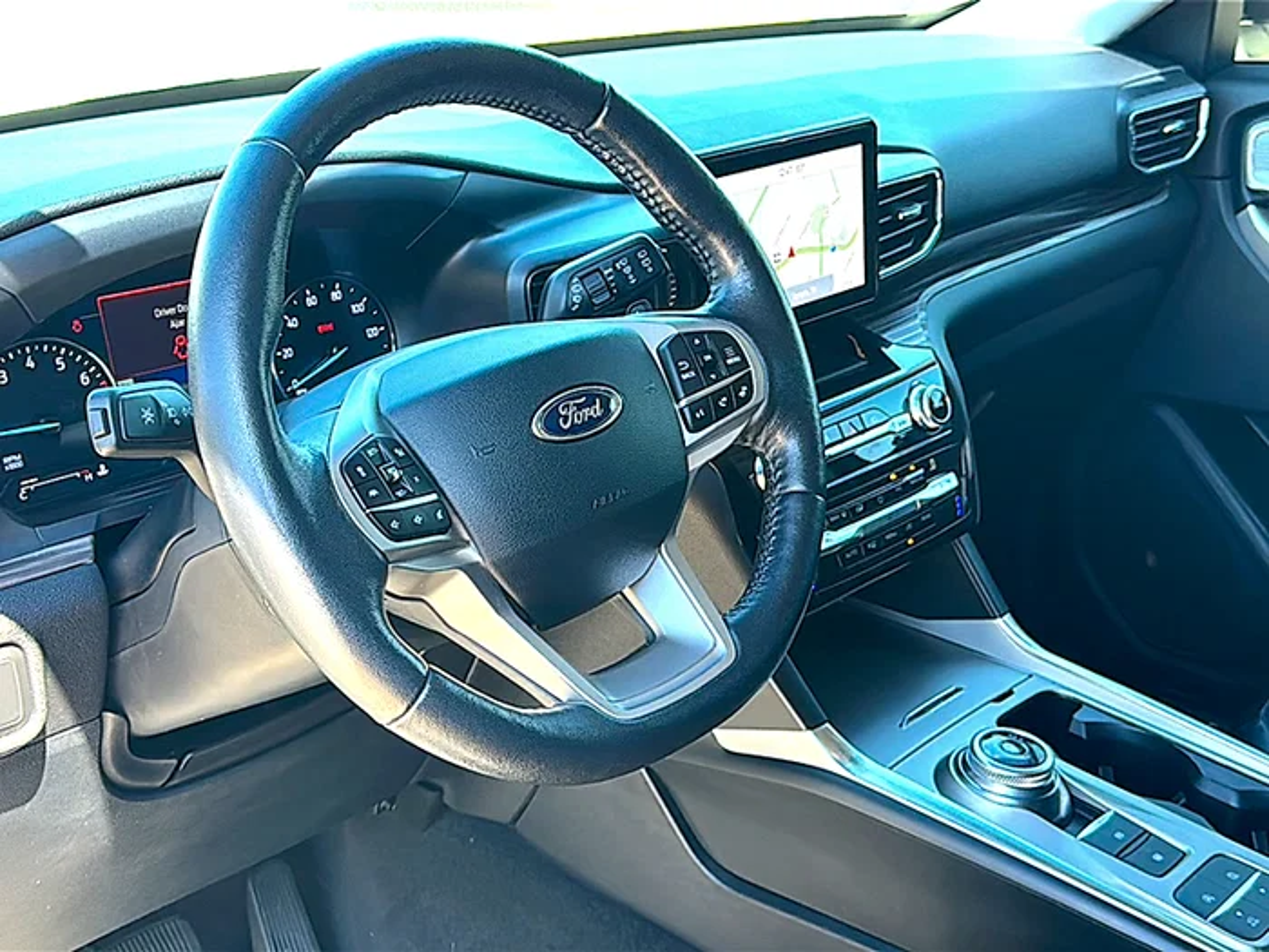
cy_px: 476
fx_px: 1430
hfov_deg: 47.9
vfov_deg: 36.8
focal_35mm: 39
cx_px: 634
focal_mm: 6.86
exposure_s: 1/202
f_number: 1.78
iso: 125
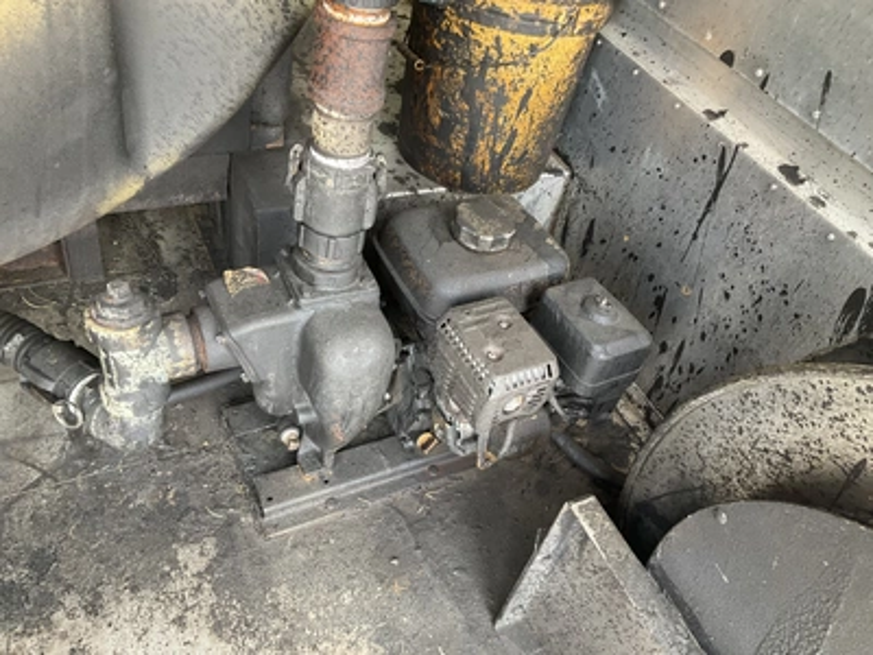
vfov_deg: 48.2
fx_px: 731
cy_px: 328
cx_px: 436
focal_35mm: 29
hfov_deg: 61.7
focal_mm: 3
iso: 64
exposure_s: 1/86
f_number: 1.8
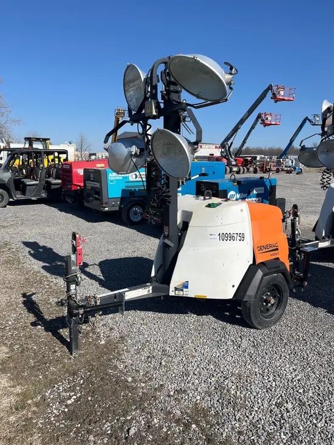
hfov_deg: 53.1
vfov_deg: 67.3
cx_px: 167
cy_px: 222
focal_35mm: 26
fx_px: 334
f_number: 1.6
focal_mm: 5.1
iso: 50
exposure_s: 1/4854
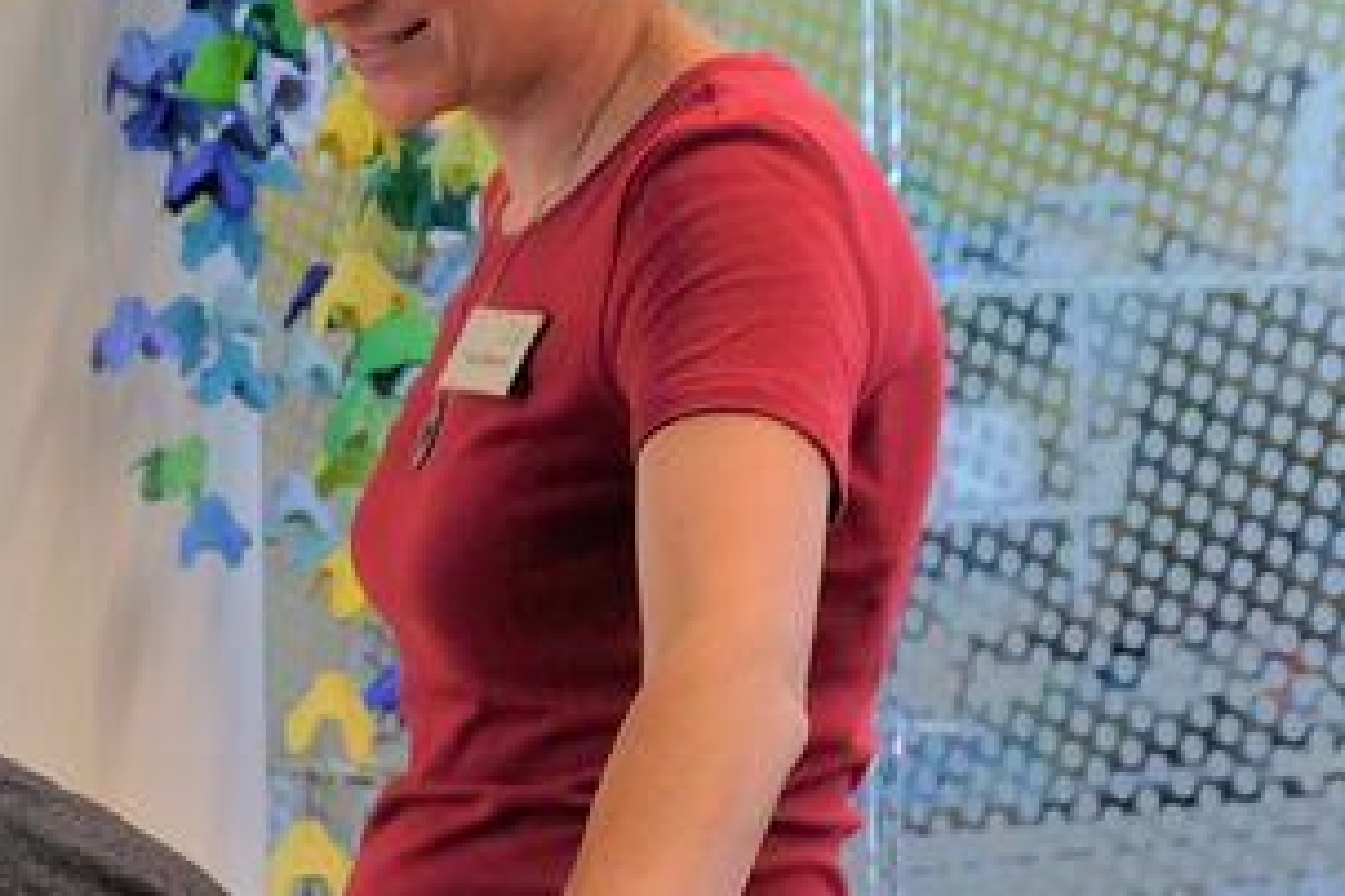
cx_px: -31
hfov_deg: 16.2
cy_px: 692
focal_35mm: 124
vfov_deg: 11.0
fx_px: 4632
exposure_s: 1/34
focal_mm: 25.4
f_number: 4
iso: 200
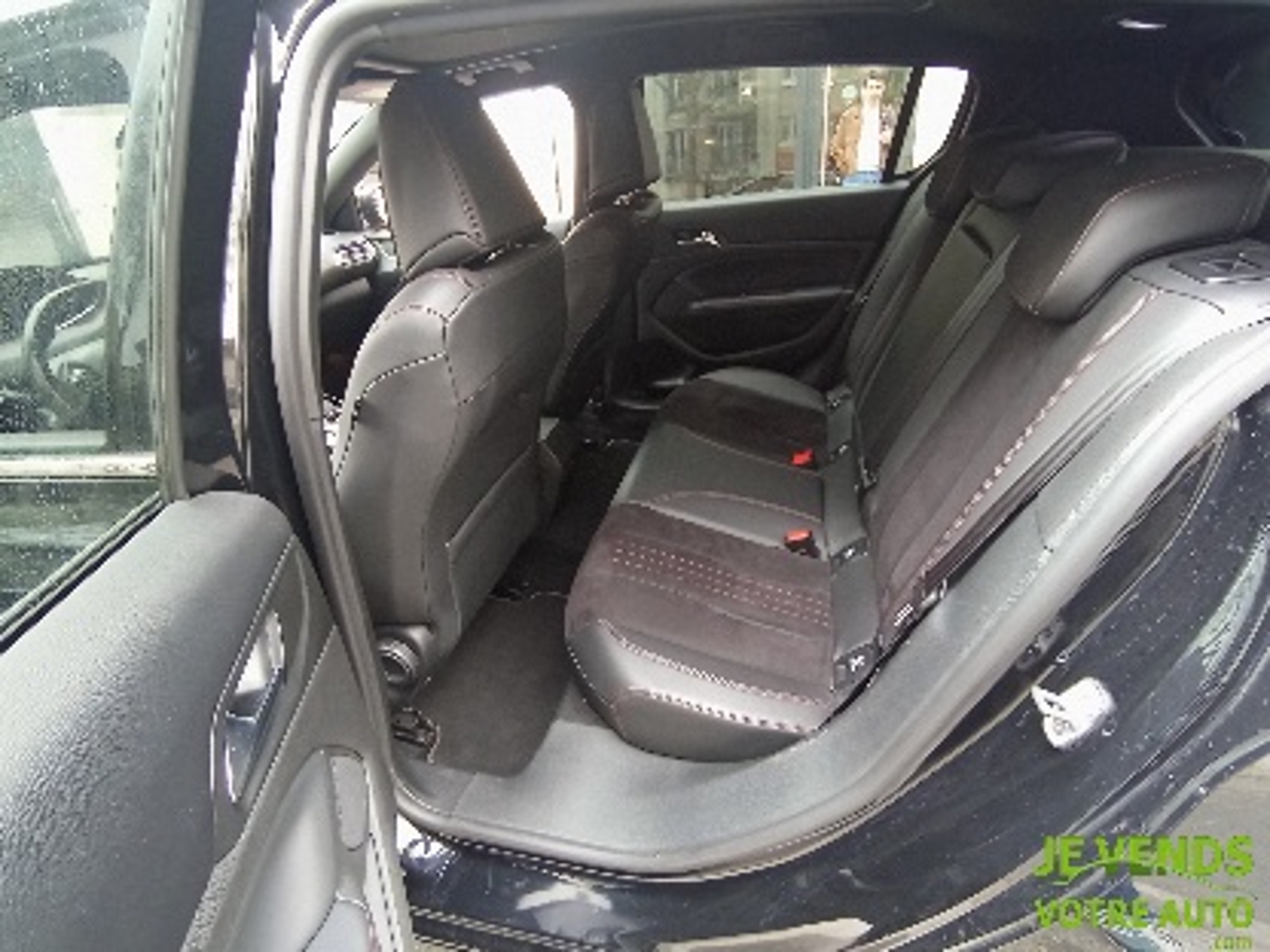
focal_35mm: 16
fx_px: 587
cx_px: 635
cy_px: 476
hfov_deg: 94.5
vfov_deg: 78.1
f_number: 2.2
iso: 171
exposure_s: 1/50
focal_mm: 1.65
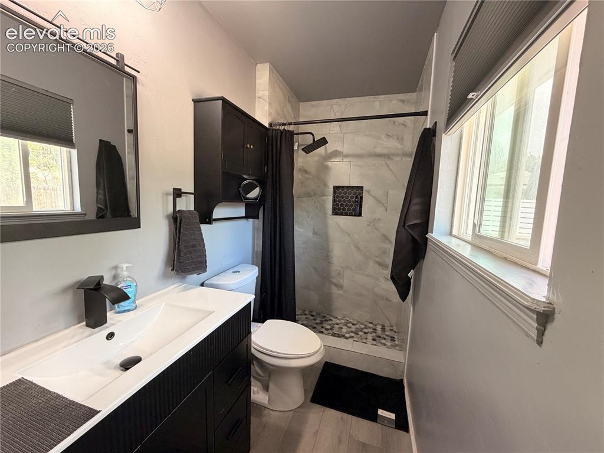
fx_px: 244
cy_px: 226
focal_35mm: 14
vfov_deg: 85.6
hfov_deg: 102.1
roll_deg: -2.0
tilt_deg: -4.9
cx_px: 302
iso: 250
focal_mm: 2.22
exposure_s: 1/60
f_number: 2.2
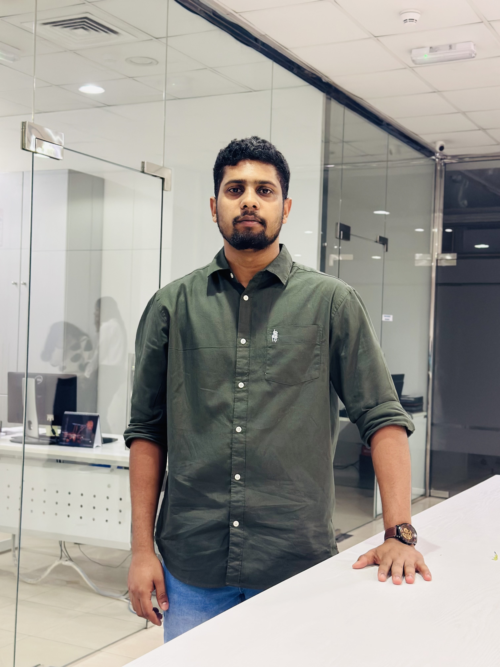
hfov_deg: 30.3
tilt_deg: -0.6
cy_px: 334
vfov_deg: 39.7
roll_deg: -2.7
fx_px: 924
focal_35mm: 48
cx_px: 250
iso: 250
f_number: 1.78
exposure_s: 1/50
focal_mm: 6.86
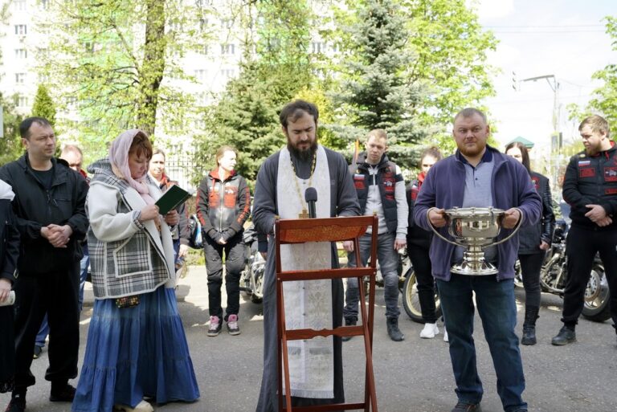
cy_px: 206
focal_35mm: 35
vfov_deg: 37.9
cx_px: 308
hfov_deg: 54.4
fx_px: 600
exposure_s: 1/1000
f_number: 5.6
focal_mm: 35
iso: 640
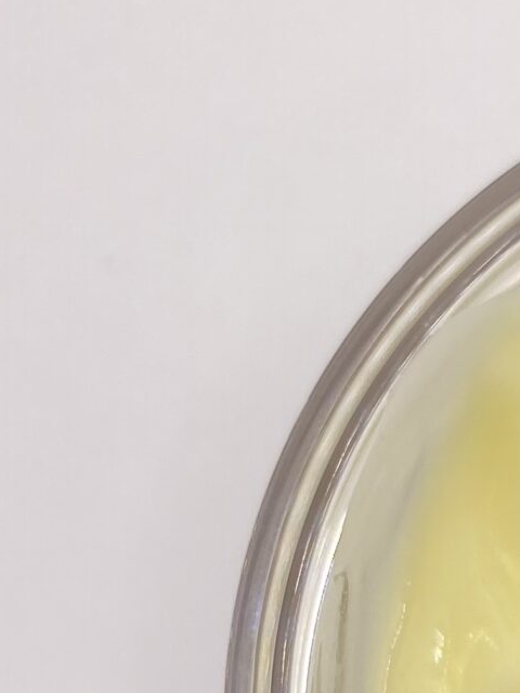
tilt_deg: -85.6
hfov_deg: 13.4
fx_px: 2003
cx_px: 907
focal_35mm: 100
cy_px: 913
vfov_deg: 18.2
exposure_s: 1/308
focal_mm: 4.25
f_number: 1.8
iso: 32
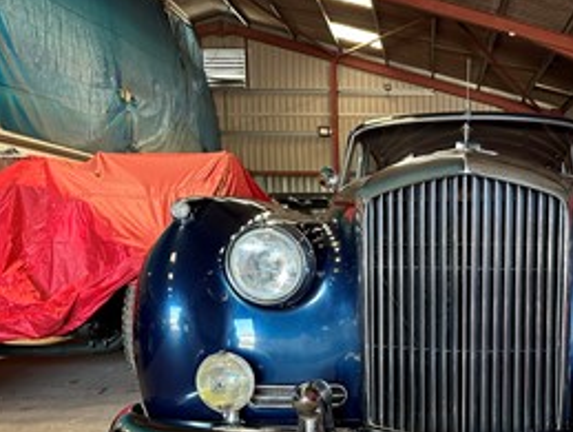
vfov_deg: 37.8
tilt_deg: -7.8
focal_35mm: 37
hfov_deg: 47.9
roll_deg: +0.6
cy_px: 321
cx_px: 440
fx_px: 613
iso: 320
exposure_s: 1/60
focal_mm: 6.86
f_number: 1.78
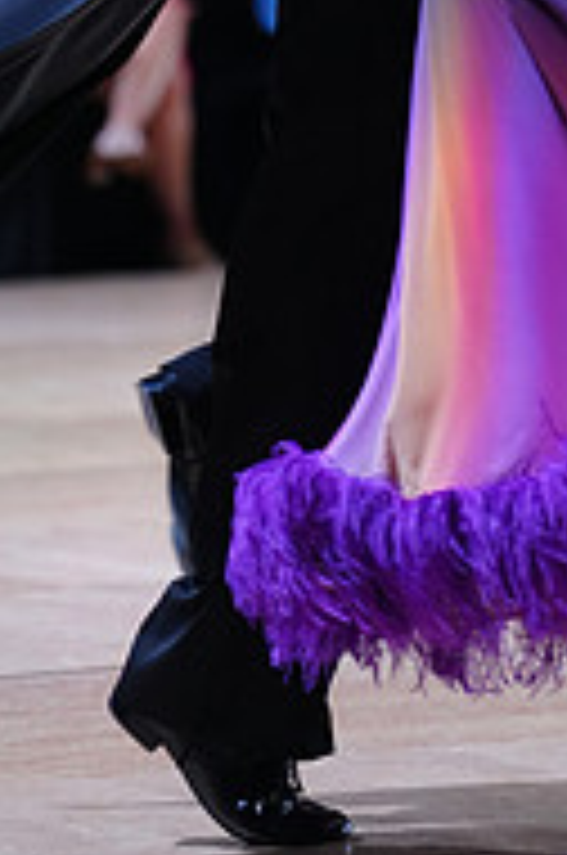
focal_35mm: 361
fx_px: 8559
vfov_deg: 5.7
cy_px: -184
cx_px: 758
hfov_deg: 3.8
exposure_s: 1/500
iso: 1000
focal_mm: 118
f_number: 2.8
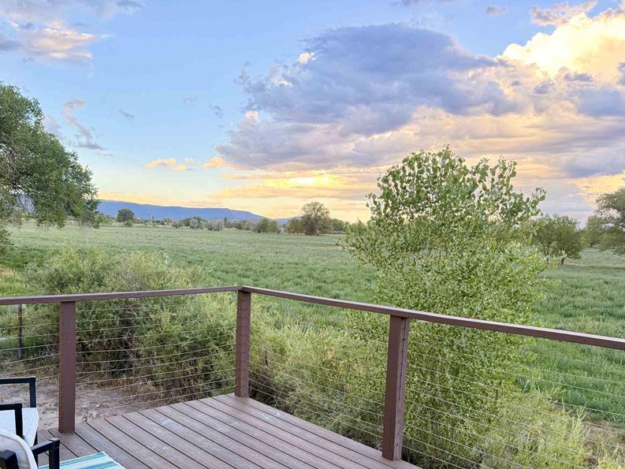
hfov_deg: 57.7
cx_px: 240
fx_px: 560
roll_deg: -1.3
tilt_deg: -6.1
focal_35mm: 31
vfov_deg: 45.0
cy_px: 296
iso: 200
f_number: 1.78
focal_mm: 6.76
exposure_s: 1/169
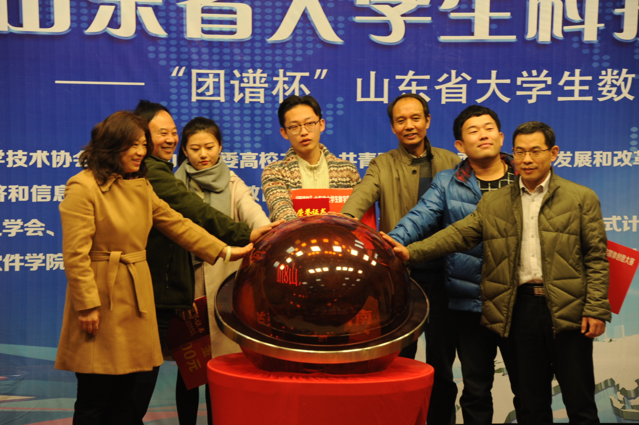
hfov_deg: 16.4
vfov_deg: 11.0
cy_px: 212
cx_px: 320
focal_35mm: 125
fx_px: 2217
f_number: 6.3
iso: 640
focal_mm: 125
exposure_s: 1/40
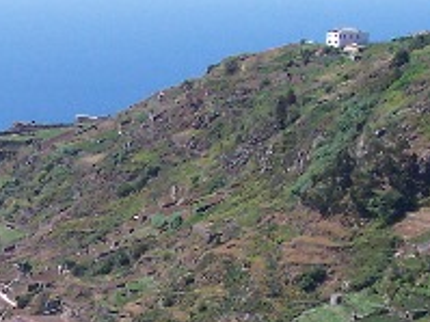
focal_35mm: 153
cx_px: -91
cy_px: 229
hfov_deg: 12.6
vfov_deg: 9.7
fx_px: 1899
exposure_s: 1/700
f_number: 4.8
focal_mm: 8
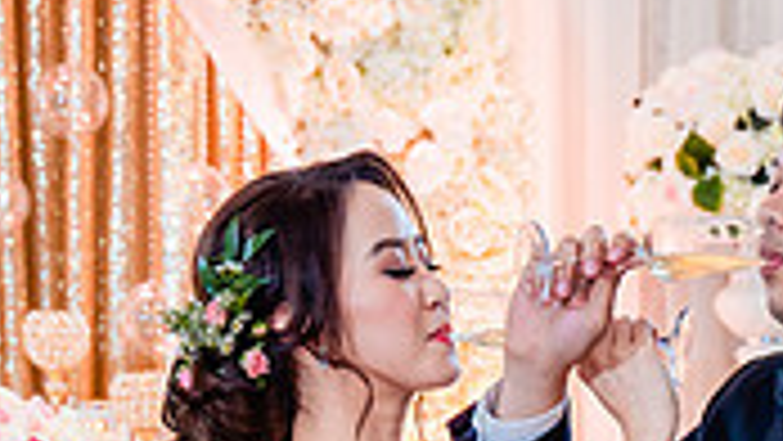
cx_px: 597
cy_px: 616
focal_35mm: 182
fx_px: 3780
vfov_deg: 6.6
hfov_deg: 11.8
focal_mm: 45
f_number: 3.5
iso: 800
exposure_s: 1/160
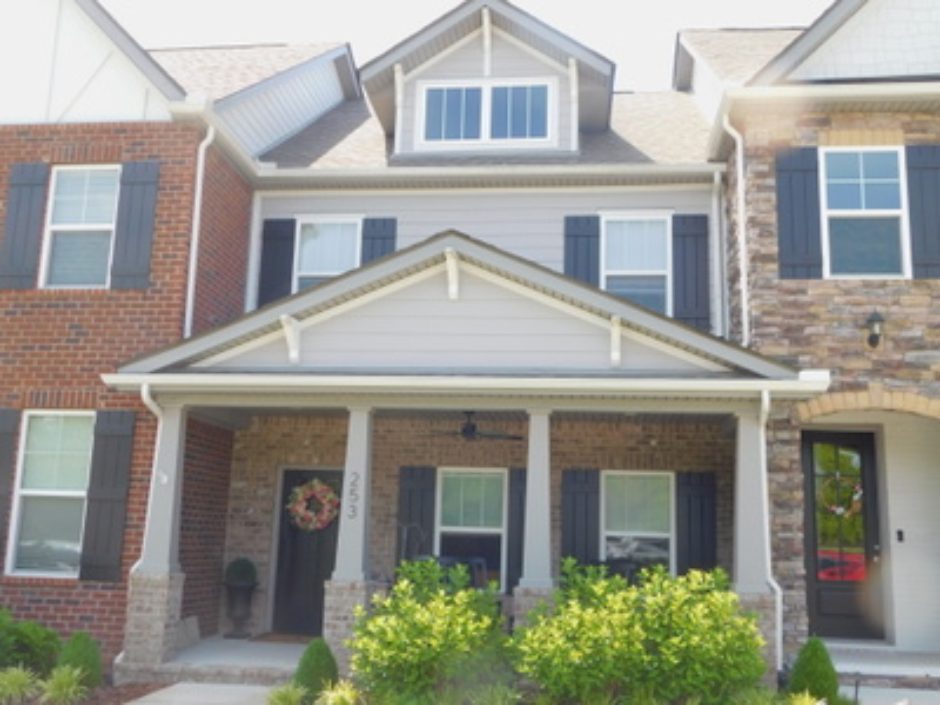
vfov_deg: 39.7
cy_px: 352
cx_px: 470
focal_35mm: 36
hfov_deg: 51.4
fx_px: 978
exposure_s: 1/250
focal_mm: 6.3
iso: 125
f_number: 3.5
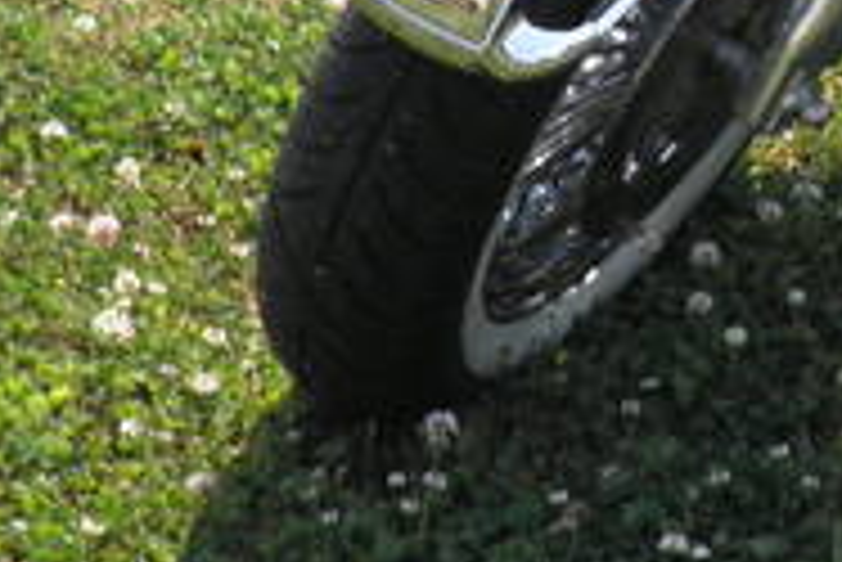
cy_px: -445
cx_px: 1720
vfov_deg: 5.7
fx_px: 5524
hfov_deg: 8.3
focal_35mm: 236
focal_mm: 9.6
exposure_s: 1/200
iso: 64
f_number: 4.8
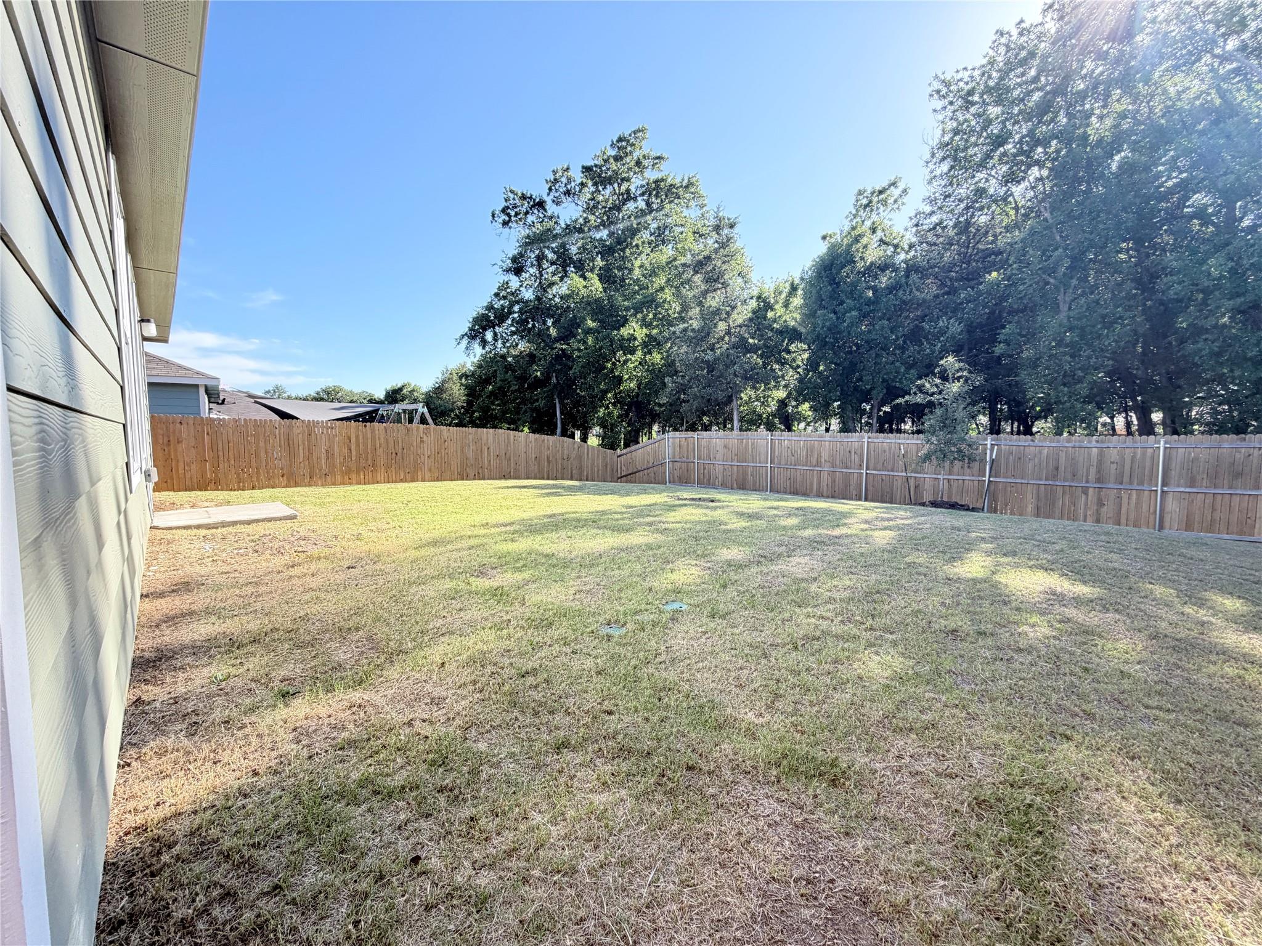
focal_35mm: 14
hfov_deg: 102.1
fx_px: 510
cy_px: 473
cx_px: 631
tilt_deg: -4.6
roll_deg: +0.7
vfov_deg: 85.7
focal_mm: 2.22
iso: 50
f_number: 2.2
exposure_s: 1/222
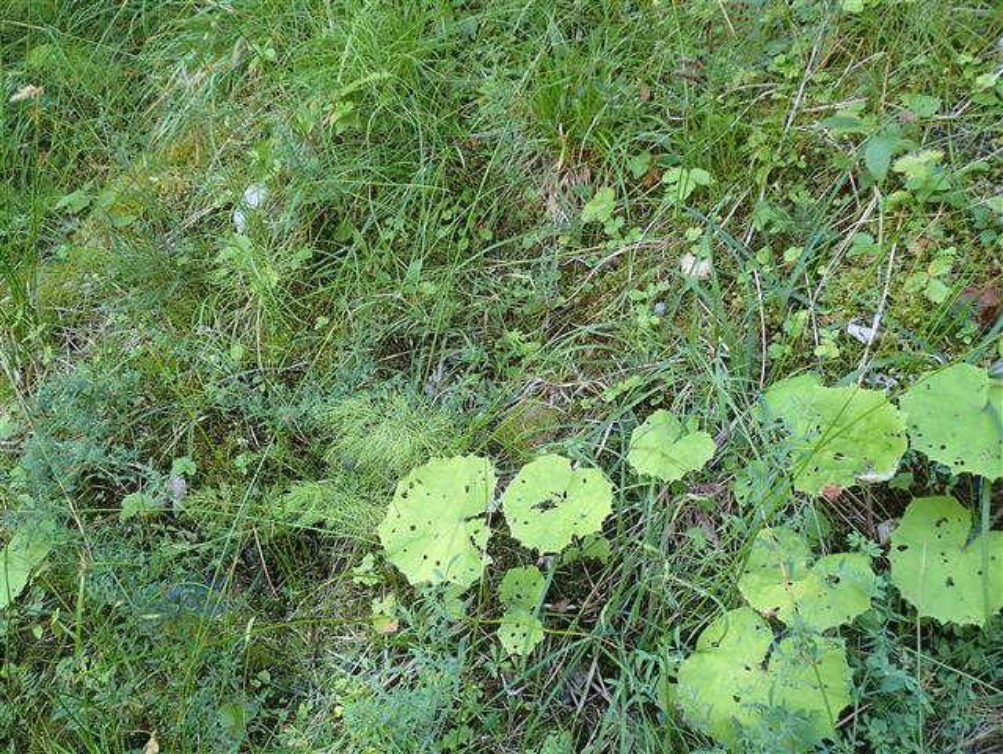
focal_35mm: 30
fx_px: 870
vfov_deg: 46.8
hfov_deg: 59.9
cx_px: 502
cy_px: 377
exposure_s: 1/50
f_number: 2.3
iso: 200
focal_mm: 5.5
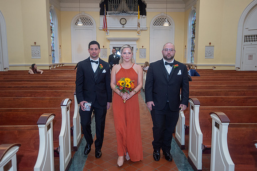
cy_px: 86
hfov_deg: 58.7
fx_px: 228
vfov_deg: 41.1
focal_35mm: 32
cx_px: 128
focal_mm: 32
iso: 1000
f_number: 4
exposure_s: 1/125
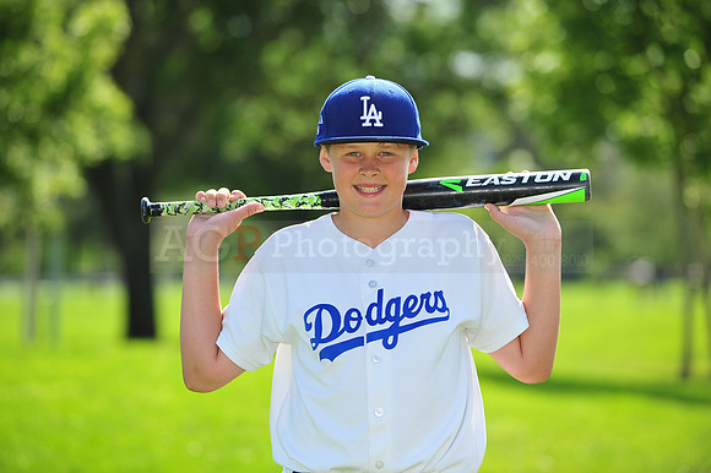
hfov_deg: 12.5
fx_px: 3257
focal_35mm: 165
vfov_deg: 8.3
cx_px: 356
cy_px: 236
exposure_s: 1/1600
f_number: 4.5
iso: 320
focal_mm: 165
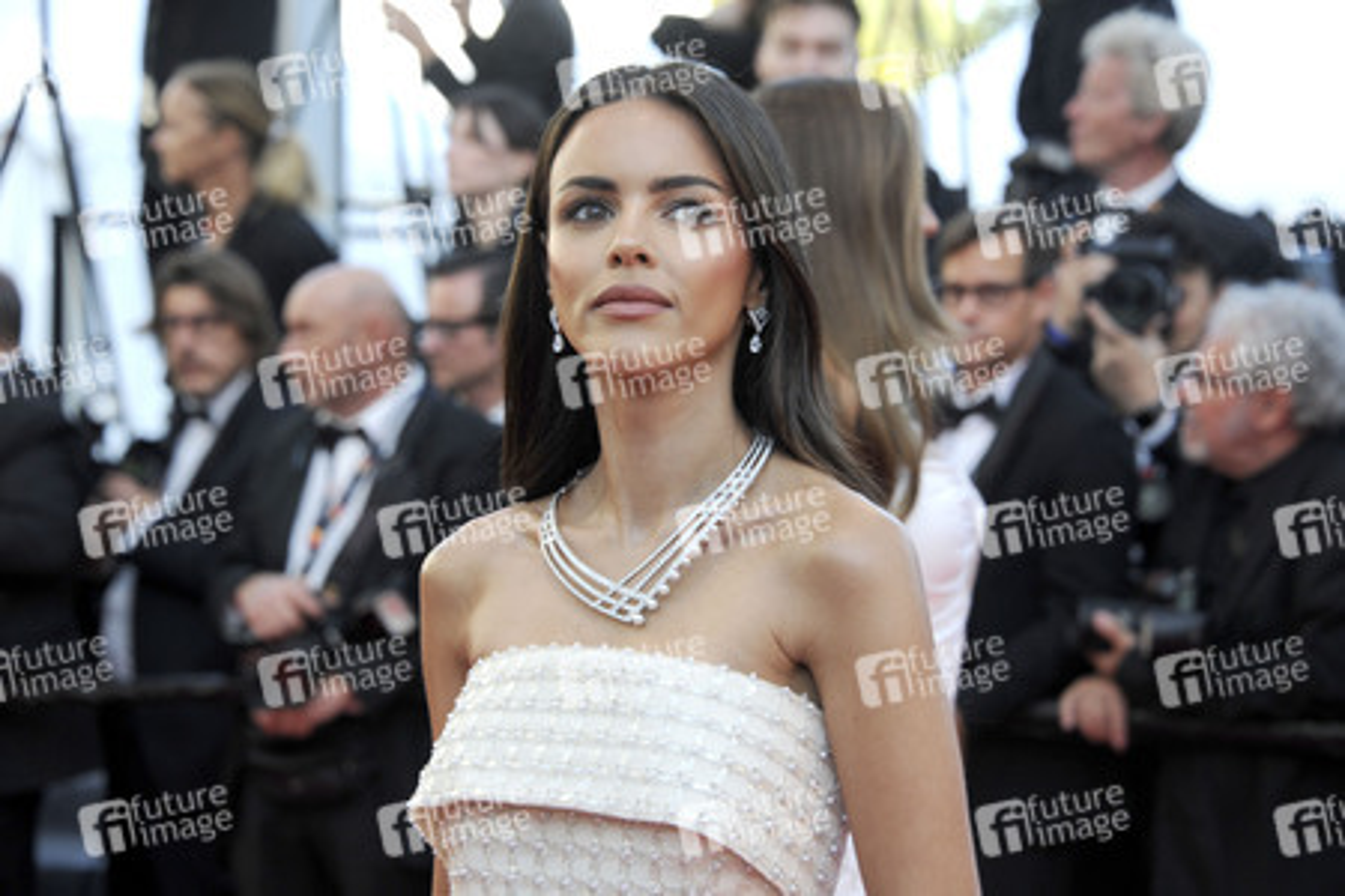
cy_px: 448
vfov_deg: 11.2
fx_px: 4558
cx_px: 672
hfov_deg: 16.8
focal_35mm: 122
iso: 640
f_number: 6.3
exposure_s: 1/250
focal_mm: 122
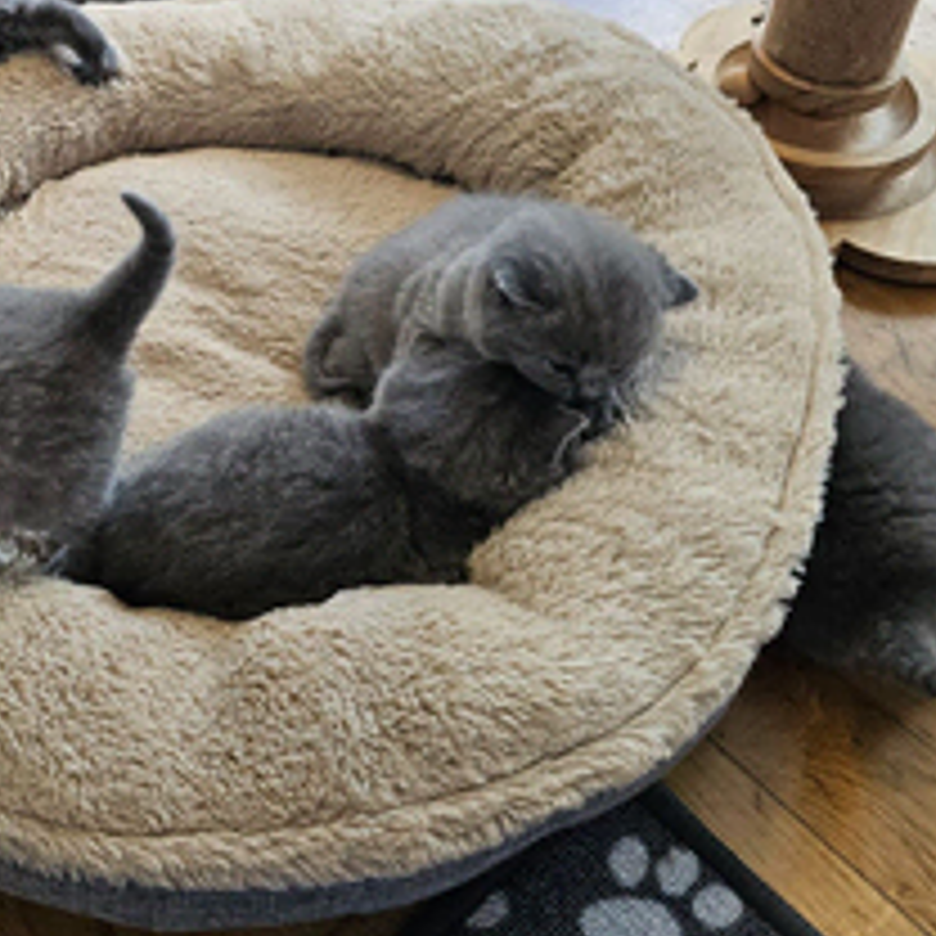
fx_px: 1407
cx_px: 164
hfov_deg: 35.4
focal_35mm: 46
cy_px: 241
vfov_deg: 36.0
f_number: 1.7
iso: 250
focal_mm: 6.3
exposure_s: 1/190
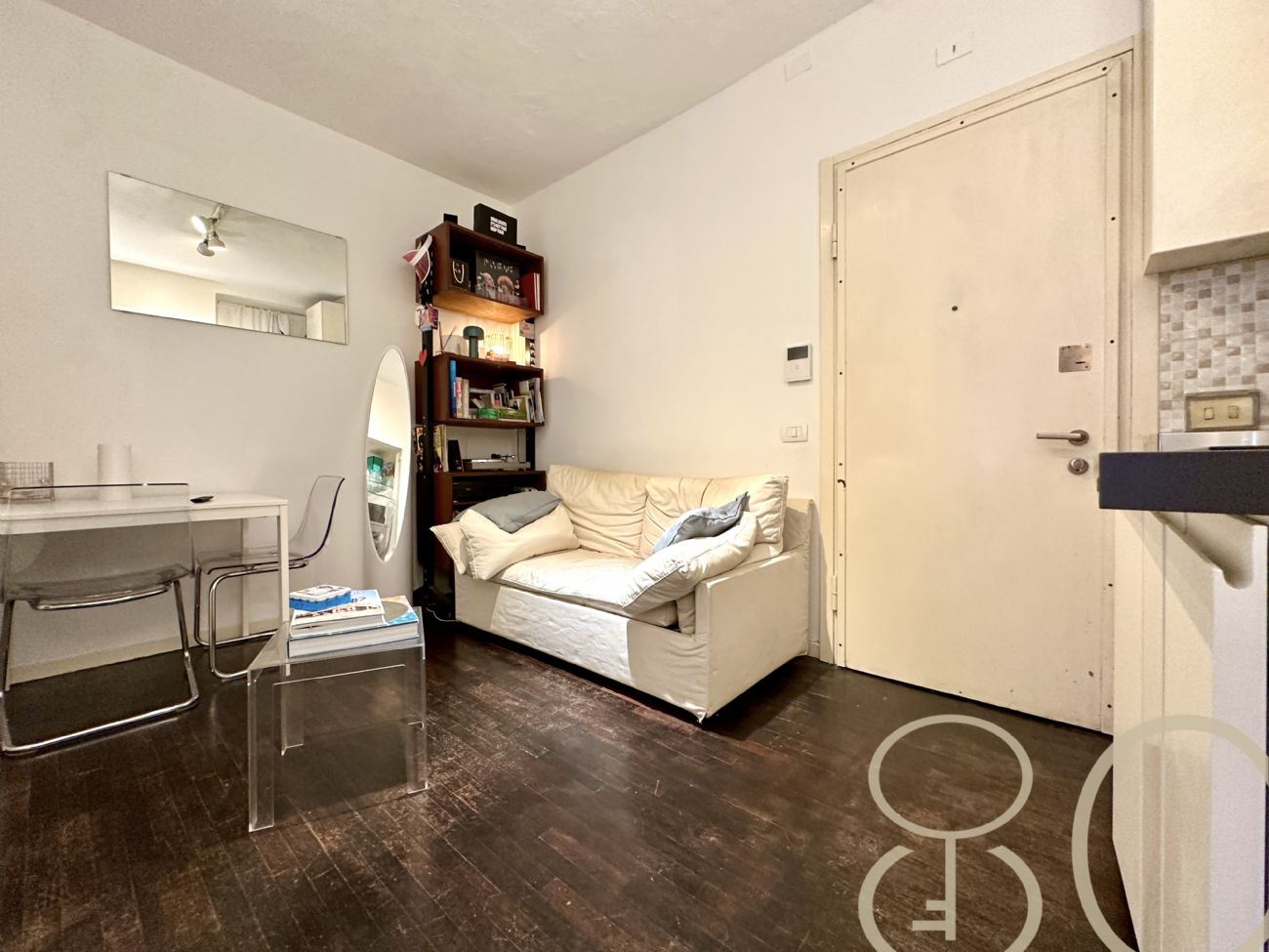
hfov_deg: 102.1
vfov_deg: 85.7
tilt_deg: -2.0
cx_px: 634
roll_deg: +0.0
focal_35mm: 14
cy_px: 476
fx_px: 513
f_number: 2.2
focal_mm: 2.22
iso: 320
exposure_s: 1/50
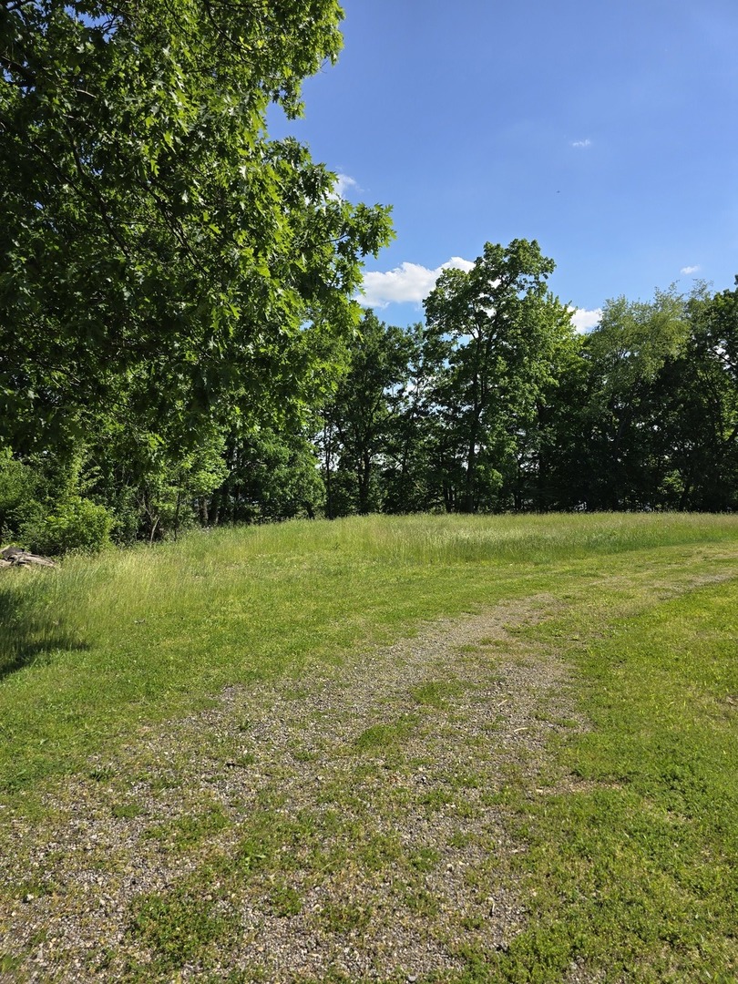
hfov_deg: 58.9
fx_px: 654
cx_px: 369
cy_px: 492
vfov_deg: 73.9
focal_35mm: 23
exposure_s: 1/675
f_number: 1.7
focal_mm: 6.3
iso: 12
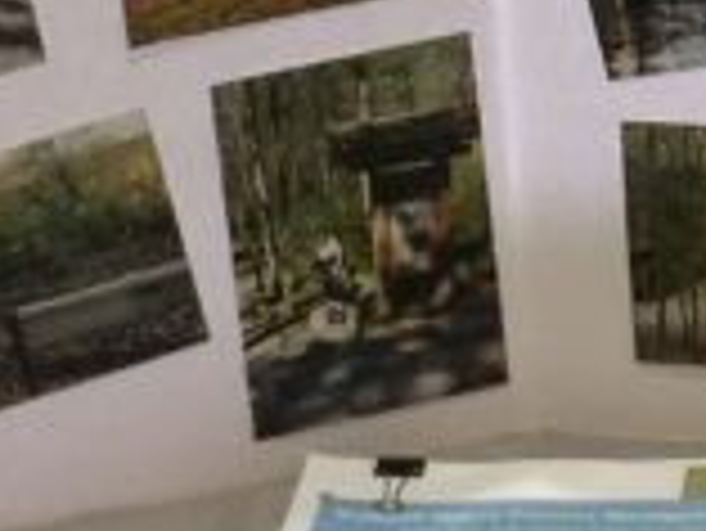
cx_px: 917
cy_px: -504
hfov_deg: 10.2
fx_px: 3858
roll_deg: +0.3
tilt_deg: -14.2
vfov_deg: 7.6
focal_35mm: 189
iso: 32
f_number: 2.2
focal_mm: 4.15
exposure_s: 1/15
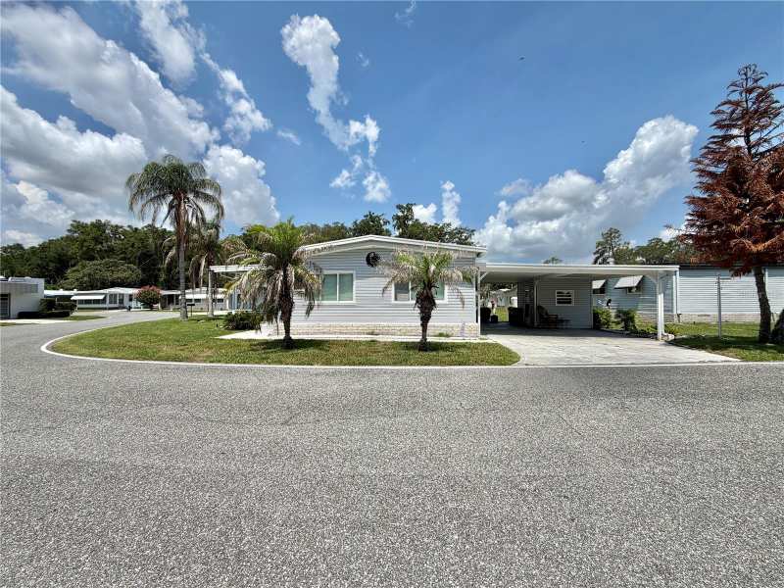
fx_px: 317
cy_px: 294
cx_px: 392
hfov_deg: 102.1
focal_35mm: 14
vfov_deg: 85.7
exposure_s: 1/1368
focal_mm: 2.22
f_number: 2.2
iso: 20
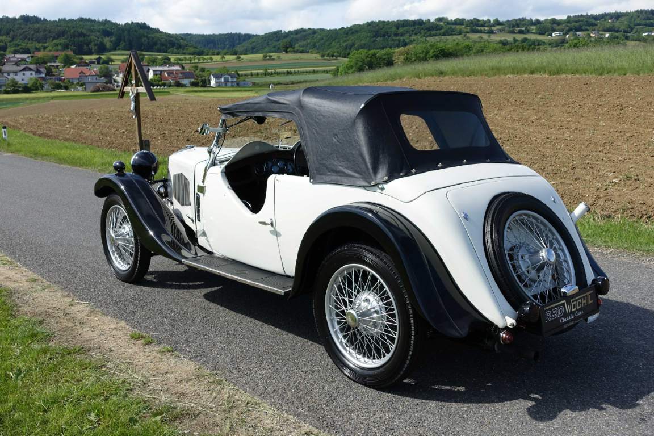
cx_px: 327
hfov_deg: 49.6
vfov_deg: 34.2
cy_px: 218
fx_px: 708
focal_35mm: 39
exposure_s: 1/800
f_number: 4.5
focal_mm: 14.3
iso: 125
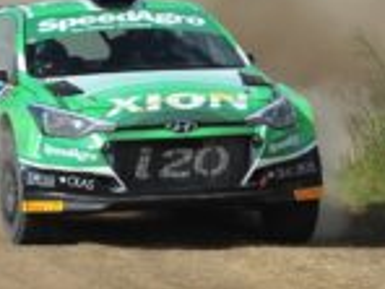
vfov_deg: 3.4
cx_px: 57
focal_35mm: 440
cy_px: -5
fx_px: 4894
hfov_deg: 4.5
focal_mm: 170
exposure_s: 1/640
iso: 400
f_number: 13
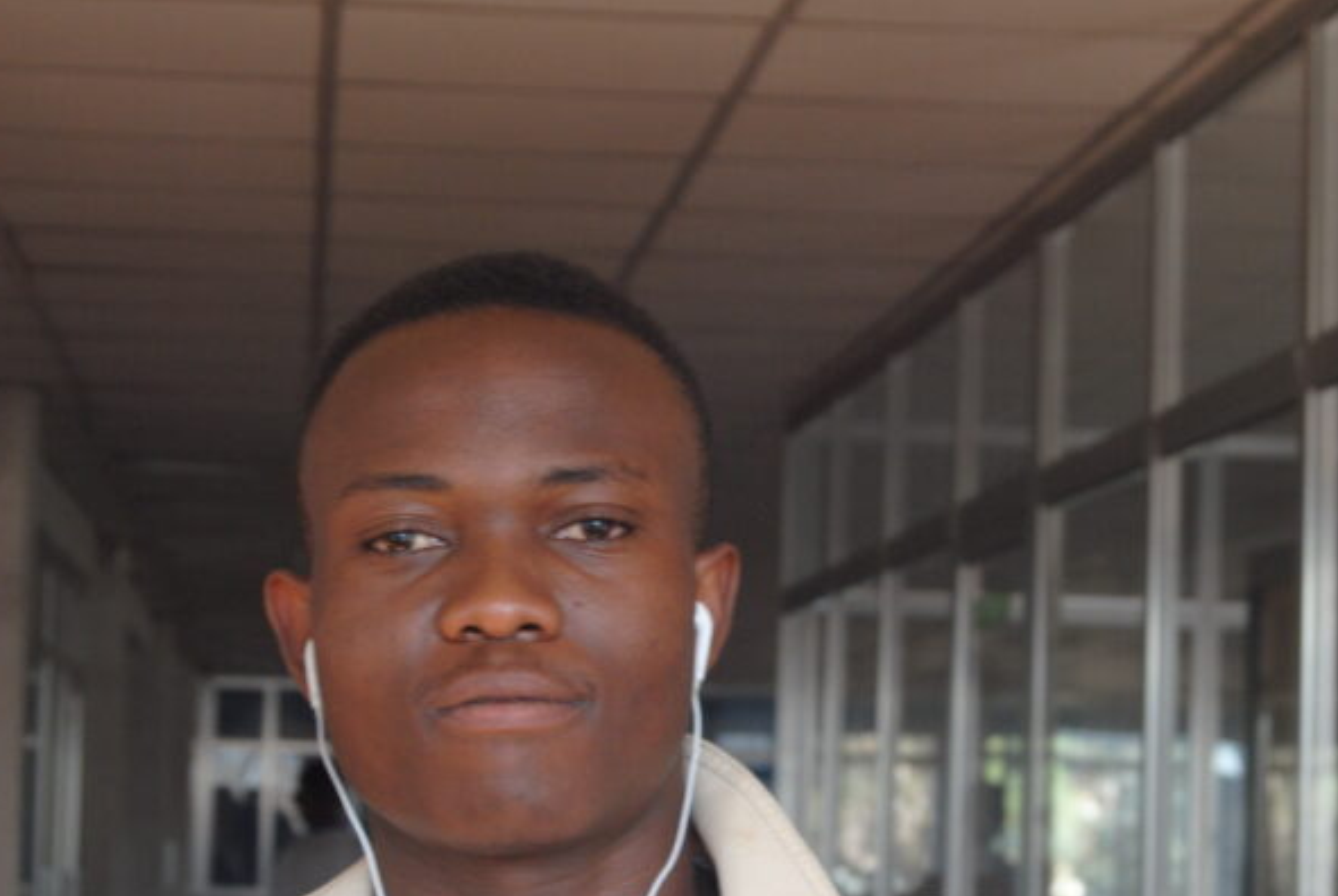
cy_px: 553
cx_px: 695
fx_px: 4350
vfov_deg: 11.8
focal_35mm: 117
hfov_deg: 17.5
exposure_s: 1/60
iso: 400
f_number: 5.3
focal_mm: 45
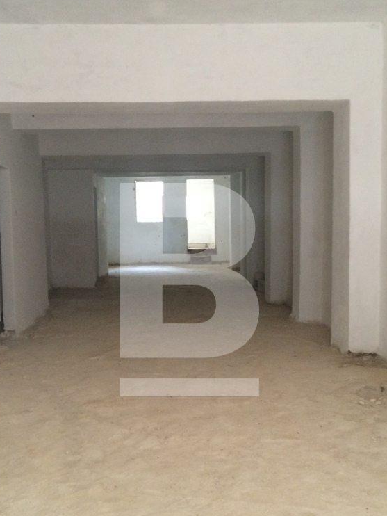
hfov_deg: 36.0
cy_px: 289
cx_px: 190
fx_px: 596
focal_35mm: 40
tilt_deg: -8.2
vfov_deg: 46.7
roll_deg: +3.6
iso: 200
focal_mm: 4.15
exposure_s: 1/30
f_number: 2.2
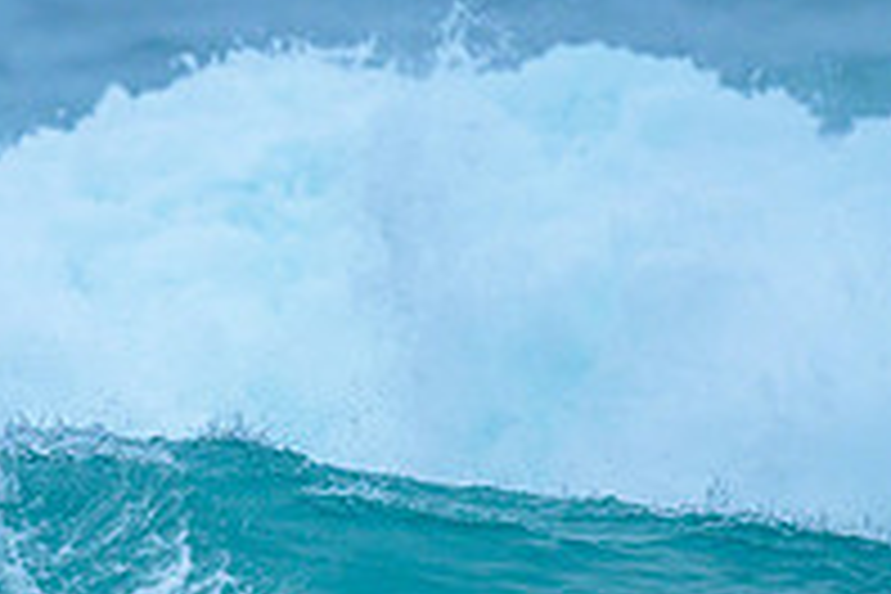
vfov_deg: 0.4
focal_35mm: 3219
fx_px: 79664
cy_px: 667
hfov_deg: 0.6
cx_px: 318
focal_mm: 800
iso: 360
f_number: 6.3
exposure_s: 1/2000
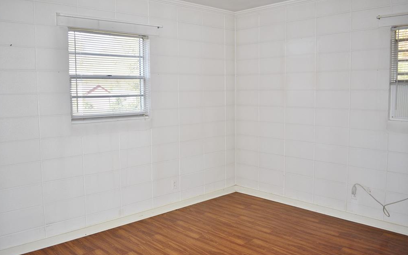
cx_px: 202
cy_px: 124
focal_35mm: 31
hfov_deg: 61.2
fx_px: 345
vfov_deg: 40.6
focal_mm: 20
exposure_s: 1/200
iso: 320
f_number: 4
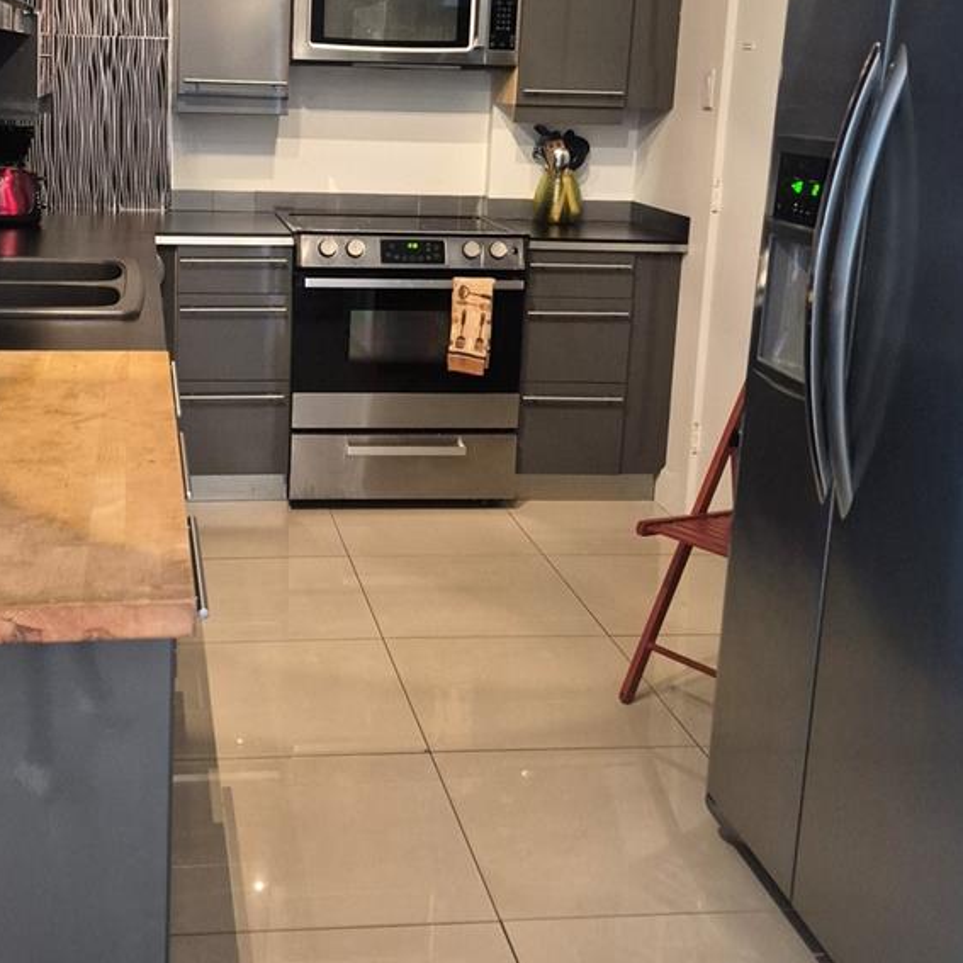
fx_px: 1353
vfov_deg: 38.6
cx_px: 319
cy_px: 297
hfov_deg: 38.7
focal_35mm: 43
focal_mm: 5.4
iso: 2000
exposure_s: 1/120
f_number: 1.8
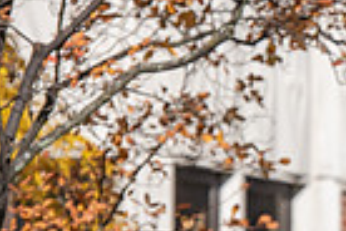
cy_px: 267
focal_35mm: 589
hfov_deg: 3.5
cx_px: 712
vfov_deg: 2.3
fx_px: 5661
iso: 160
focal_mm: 140
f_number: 5.6
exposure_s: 1/800
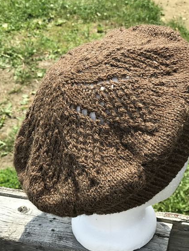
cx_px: 98
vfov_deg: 29.8
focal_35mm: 65
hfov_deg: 22.6
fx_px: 473
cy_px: 124
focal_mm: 6.6
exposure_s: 1/679
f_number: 2.8
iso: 20
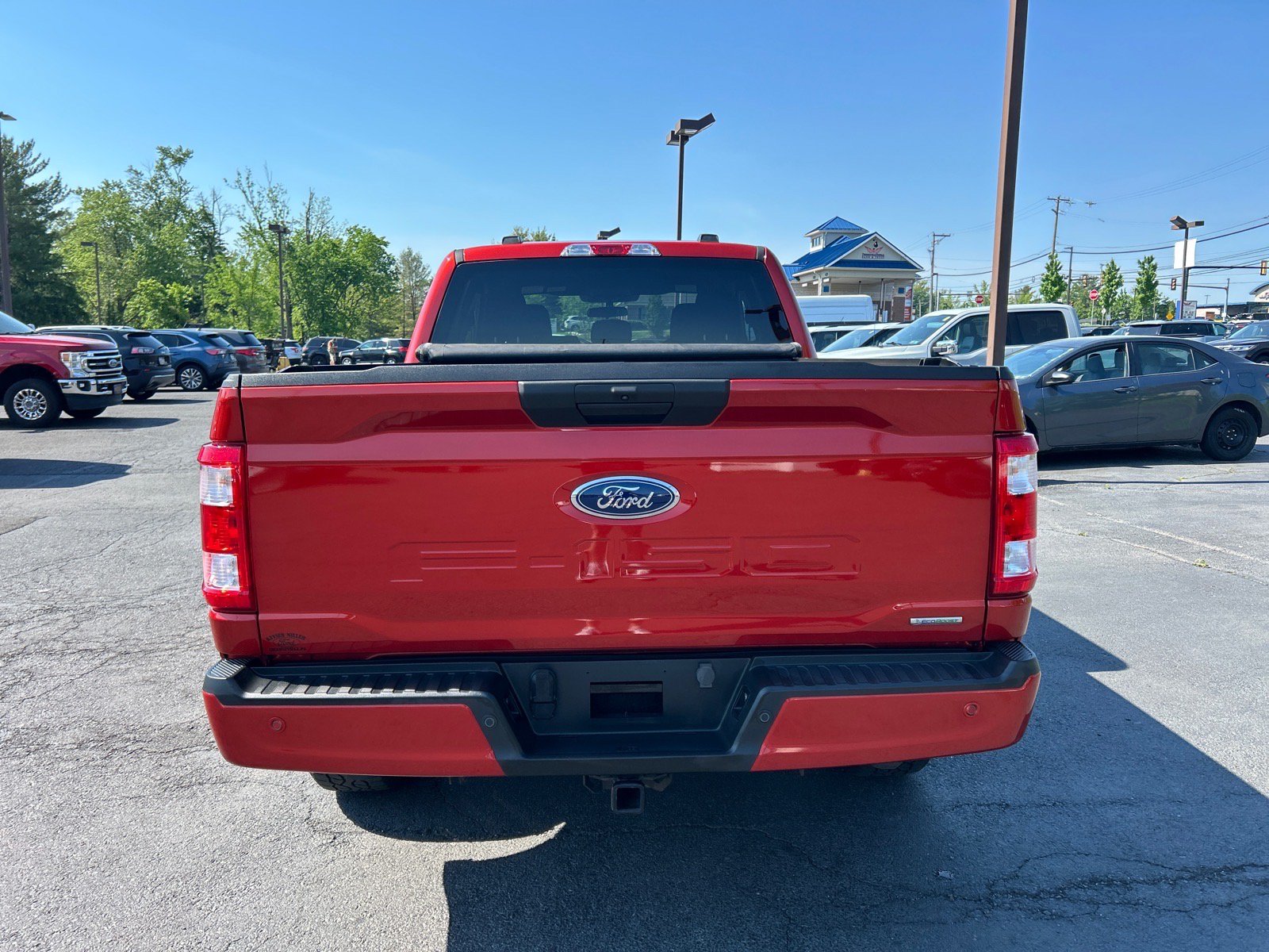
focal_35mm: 26
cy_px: 476
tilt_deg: -7.4
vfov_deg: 53.1
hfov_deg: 67.3
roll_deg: -0.7
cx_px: 634
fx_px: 953
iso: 50
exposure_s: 1/1575
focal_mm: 5.7
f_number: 1.5
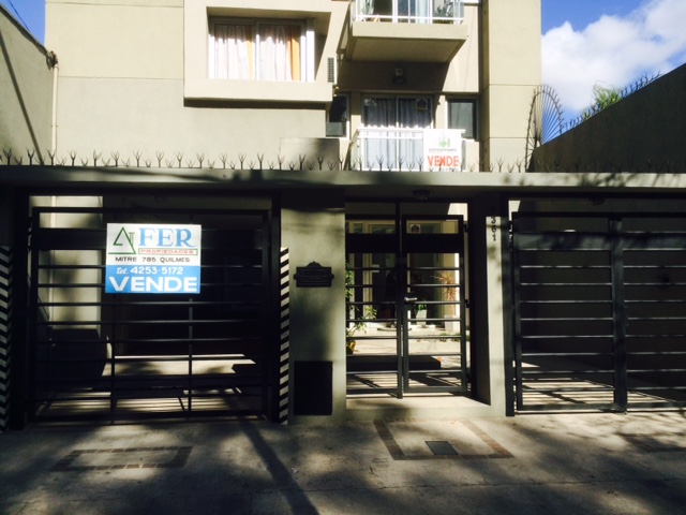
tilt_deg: +3.2
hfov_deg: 61.7
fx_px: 575
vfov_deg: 48.2
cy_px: 258
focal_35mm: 29
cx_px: 343
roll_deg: +1.7
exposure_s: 1/2053
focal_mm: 4.15
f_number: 2.2
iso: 32
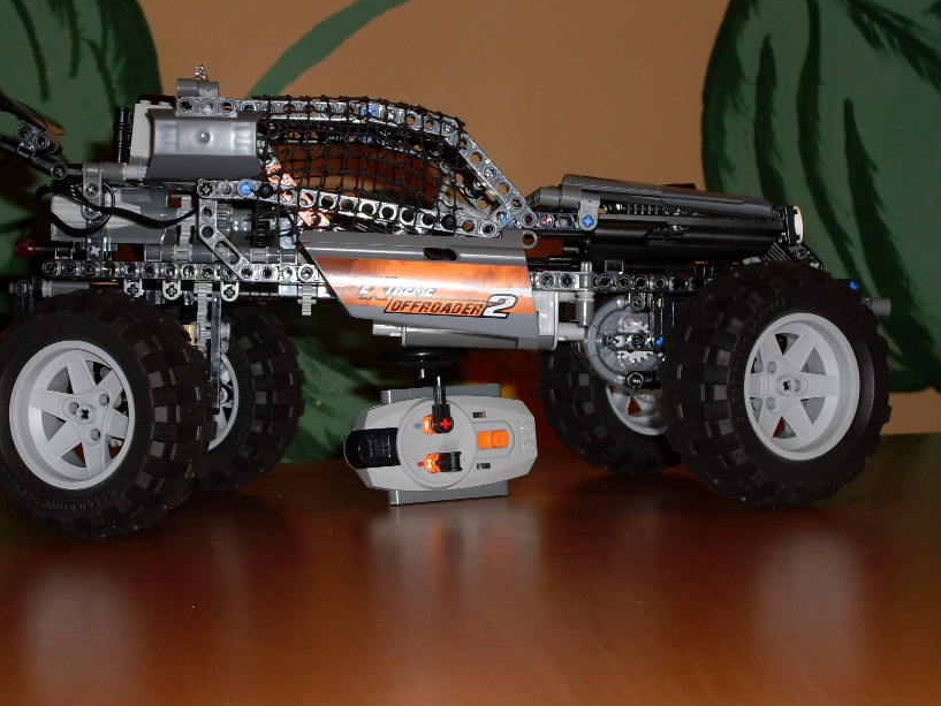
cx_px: 404
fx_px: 2420
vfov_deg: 16.6
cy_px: 389
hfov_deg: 22.0
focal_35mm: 89
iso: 100
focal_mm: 11.7
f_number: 3.7
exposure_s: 1/45
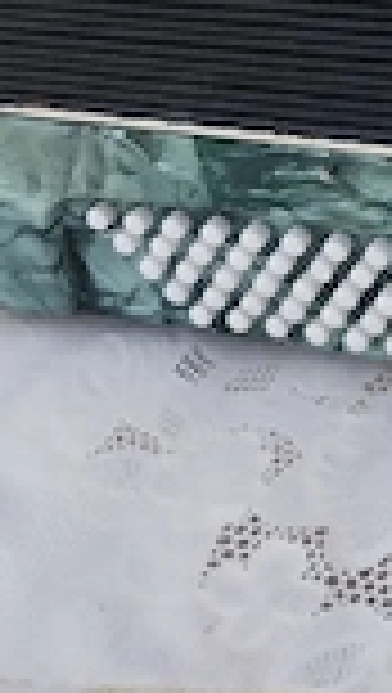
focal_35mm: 79
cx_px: 509
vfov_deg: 24.4
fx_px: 1455
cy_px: -130
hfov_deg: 14.7
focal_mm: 4.27
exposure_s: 1/145
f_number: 1.8
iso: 100
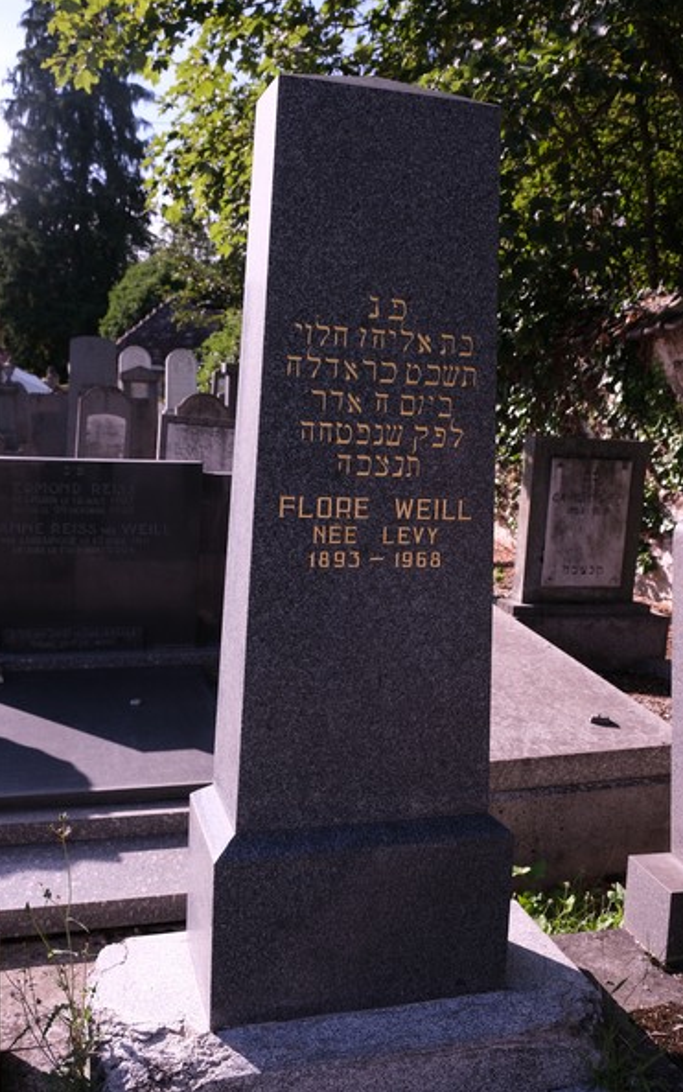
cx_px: 357
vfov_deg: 58.1
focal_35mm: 33
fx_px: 982
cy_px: 543
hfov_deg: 38.3
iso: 160
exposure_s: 1/300
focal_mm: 21.4
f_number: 5.6
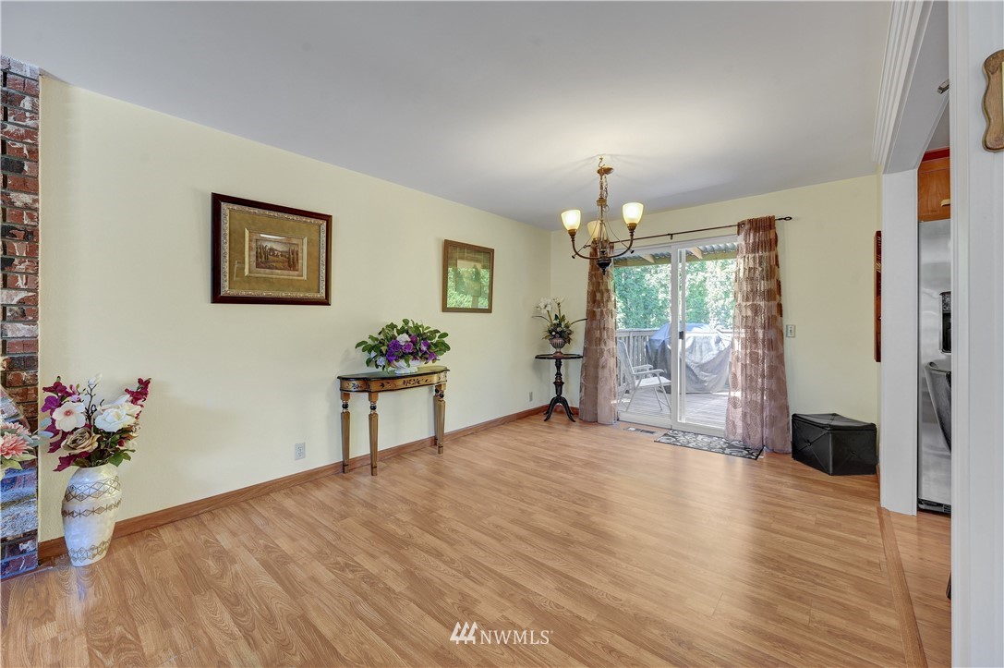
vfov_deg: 81.1
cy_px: 334
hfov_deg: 104.3
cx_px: 502
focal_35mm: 14
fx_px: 390
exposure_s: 1/20
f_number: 8
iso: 400
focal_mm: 14
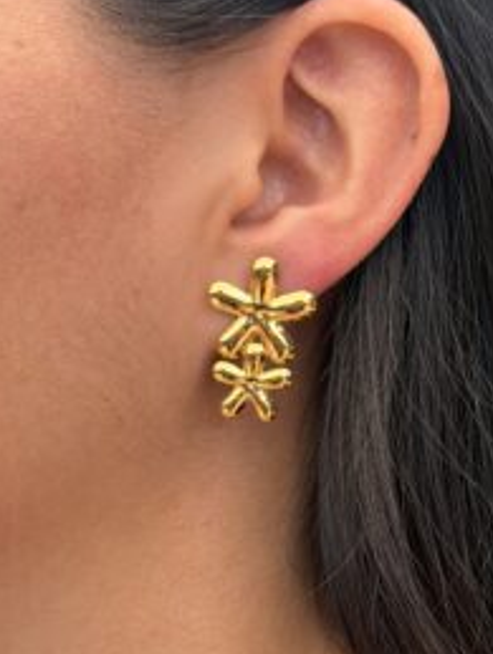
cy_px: 280
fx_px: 1402
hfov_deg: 19.9
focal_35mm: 74
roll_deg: -0.6
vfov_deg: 26.3
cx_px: 278
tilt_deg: -2.0
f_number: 1.78
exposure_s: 1/1513
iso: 80
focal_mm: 6.76
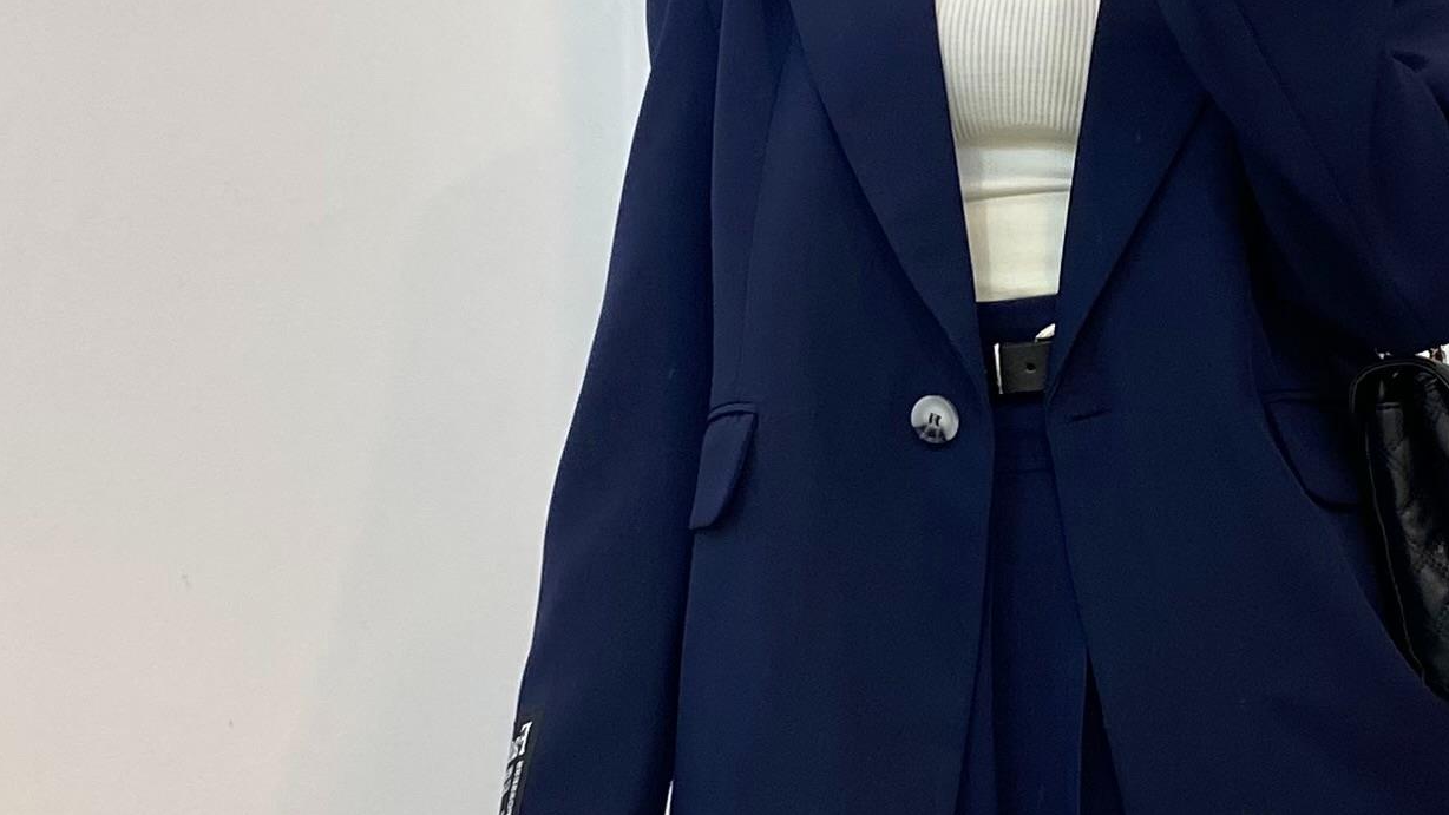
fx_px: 3574
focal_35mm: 93
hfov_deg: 22.7
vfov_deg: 13.0
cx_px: 1083
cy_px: 413
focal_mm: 4.25
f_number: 1.8
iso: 64
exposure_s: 1/100
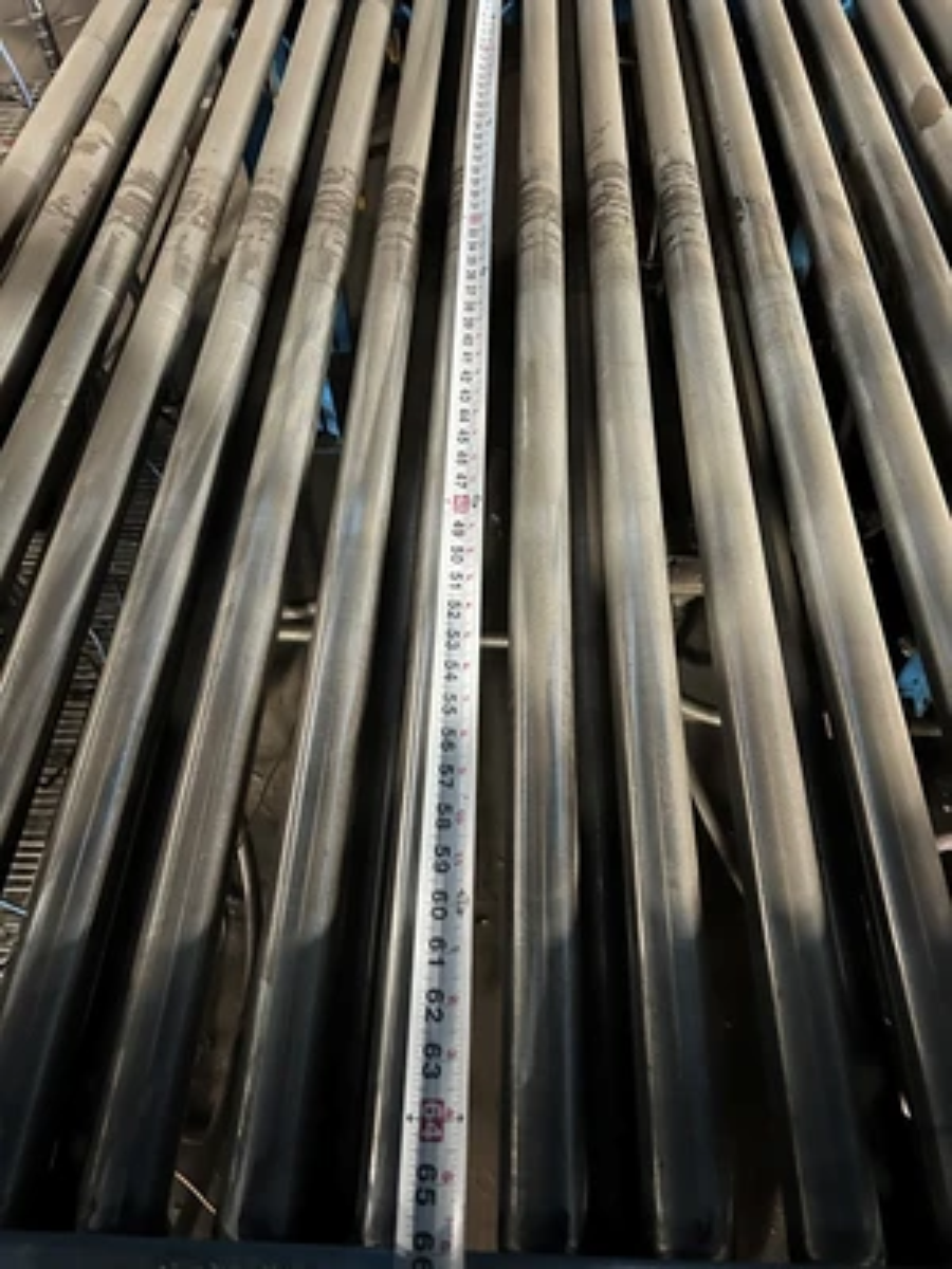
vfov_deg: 67.3
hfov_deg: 53.1
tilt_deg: -54.2
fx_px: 953
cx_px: 476
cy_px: 634
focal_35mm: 26
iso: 640
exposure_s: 1/10
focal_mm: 5.7
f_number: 1.5
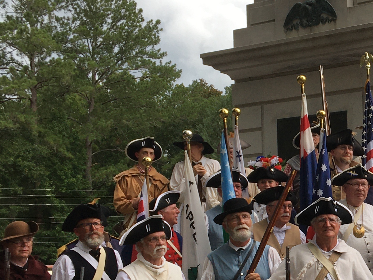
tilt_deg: +4.6
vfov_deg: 17.7
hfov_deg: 22.4
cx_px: 396
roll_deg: +1.4
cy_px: 198
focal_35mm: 83
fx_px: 894
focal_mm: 4.15
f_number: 2.2
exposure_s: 1/337
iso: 25
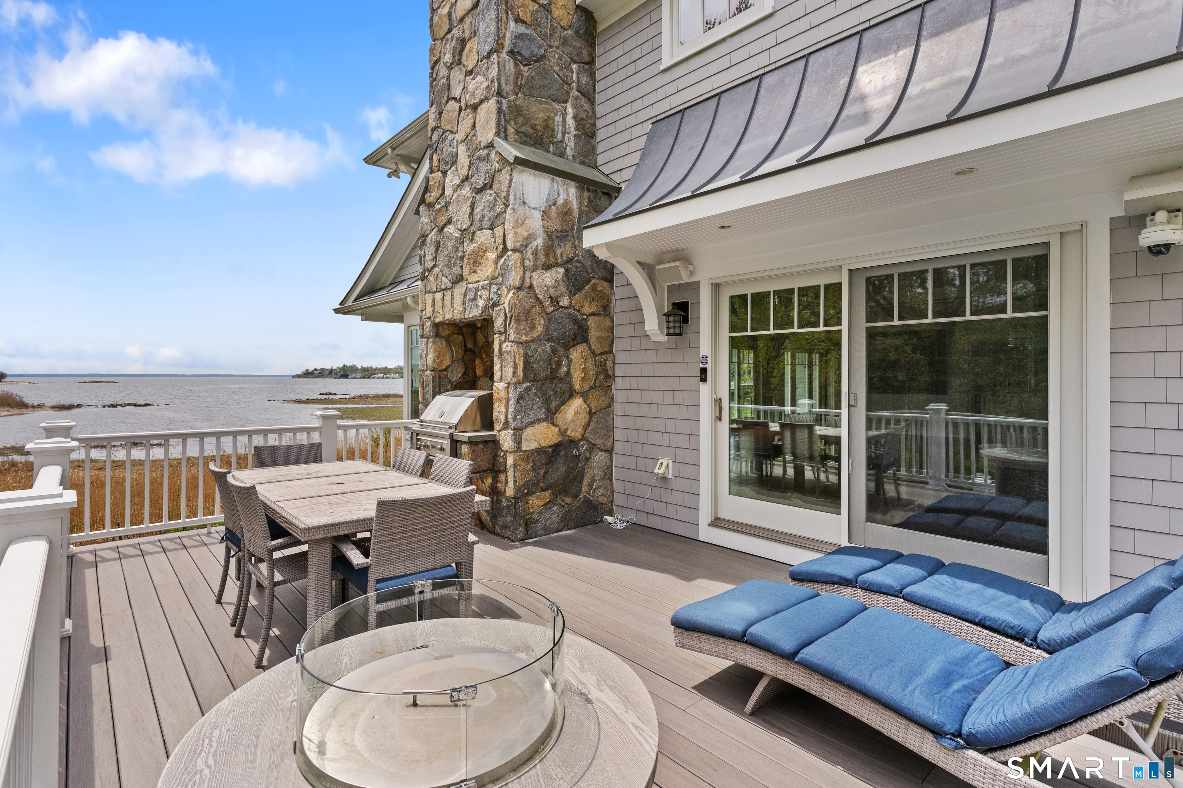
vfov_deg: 70.4
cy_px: 394
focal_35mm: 17
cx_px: 592
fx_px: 559
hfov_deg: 93.3
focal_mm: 17
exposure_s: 1/640
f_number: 8
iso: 320
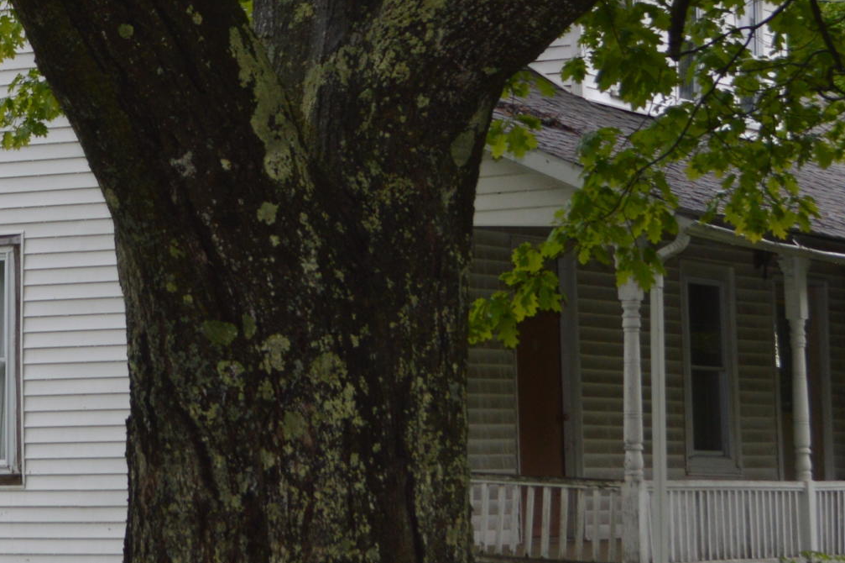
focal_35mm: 134
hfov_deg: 15.2
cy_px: 49
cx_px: 151
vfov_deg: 10.2
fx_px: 3143
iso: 400
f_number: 4.5
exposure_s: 1/80
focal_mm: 30
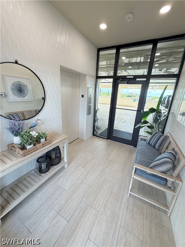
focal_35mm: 14
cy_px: 124
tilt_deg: -16.5
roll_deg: -3.1
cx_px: 92
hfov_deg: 85.7
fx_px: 100
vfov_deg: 102.1
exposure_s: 1/120
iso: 100
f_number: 2.2
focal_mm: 2.22
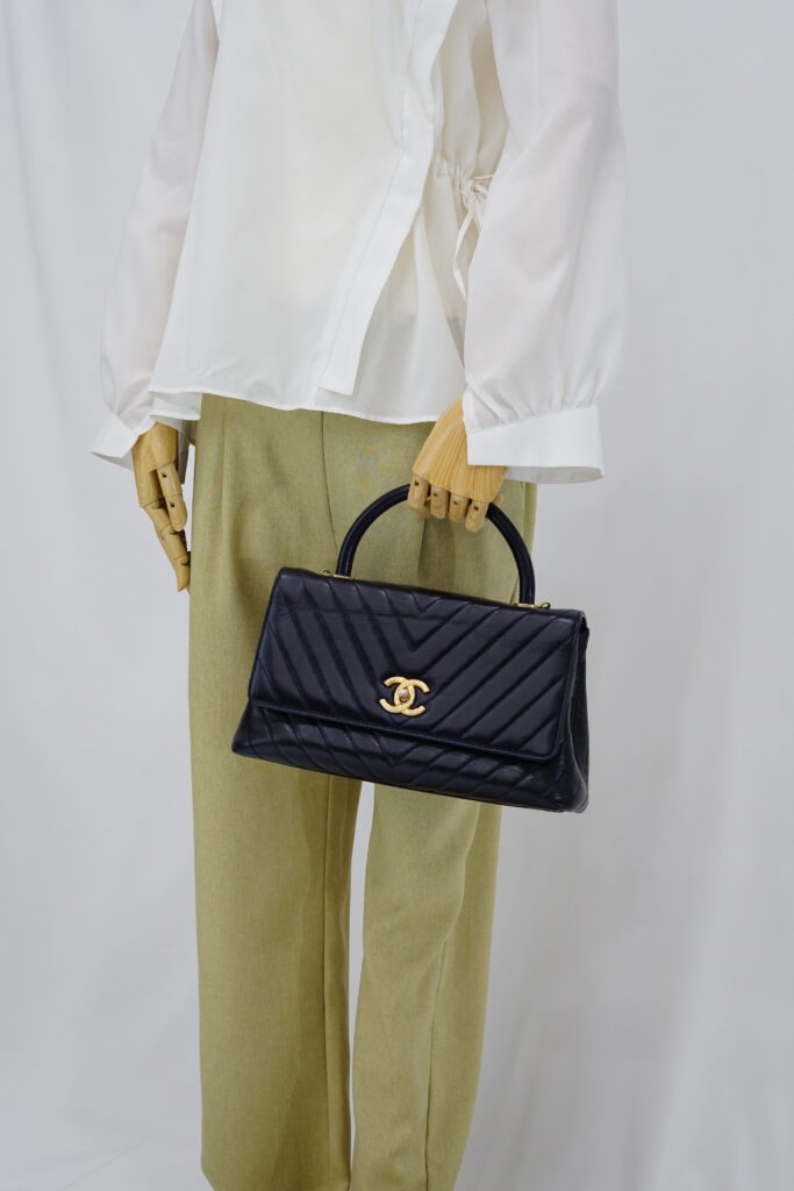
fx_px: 1653
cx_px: 397
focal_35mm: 50
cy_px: 596
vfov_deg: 39.6
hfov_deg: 27.0
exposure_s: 1/13
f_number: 6.3
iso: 640
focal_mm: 50
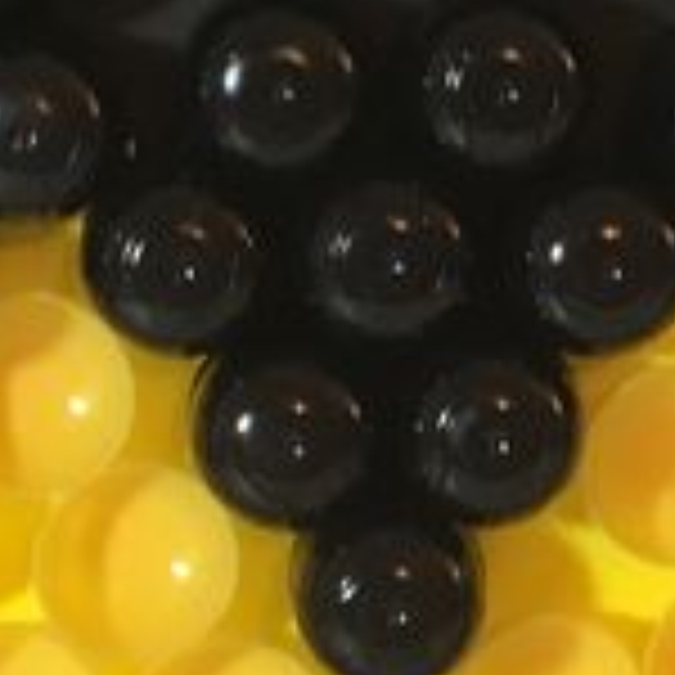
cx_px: 405
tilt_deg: -19.3
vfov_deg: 10.2
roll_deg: -0.5
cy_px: 32
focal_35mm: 171
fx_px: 3772
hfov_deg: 10.2
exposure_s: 1/33
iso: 64
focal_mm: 4.15
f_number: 2.2
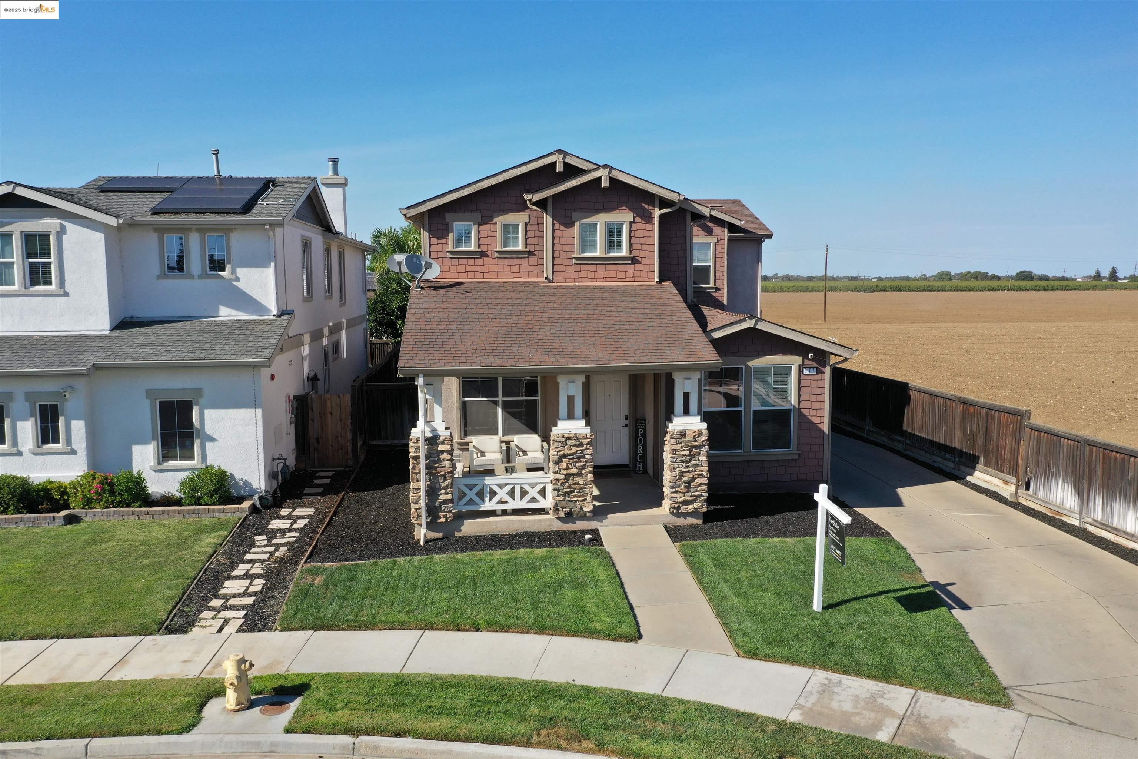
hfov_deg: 65.5
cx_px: 569
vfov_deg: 46.4
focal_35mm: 28
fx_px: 885
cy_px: 380
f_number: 5.6
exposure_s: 1/500
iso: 100
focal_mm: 10.26
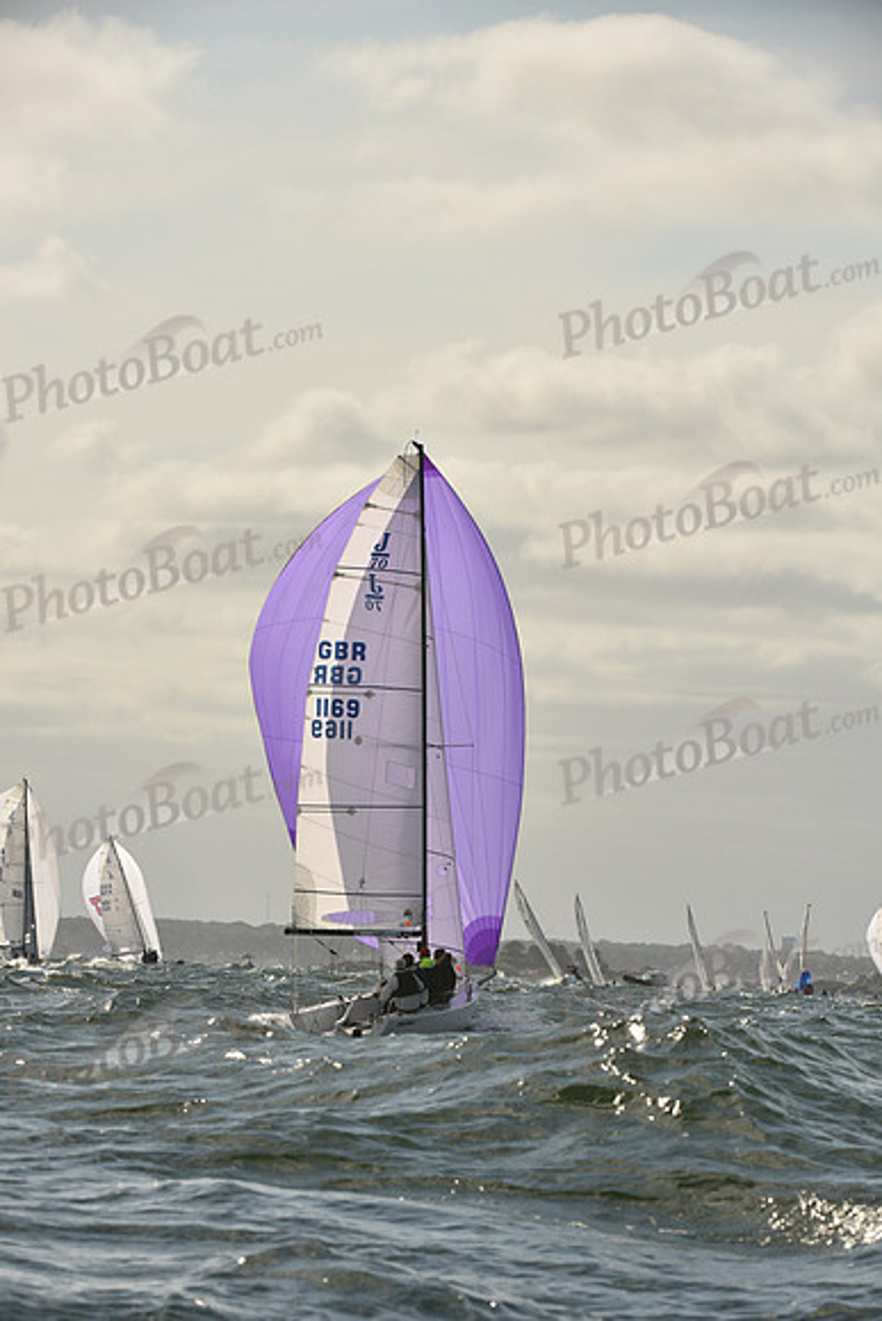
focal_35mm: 200
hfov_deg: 6.9
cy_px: 660
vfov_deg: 10.3
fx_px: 7345
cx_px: 441
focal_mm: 200
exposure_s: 1/1250
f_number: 10
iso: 320
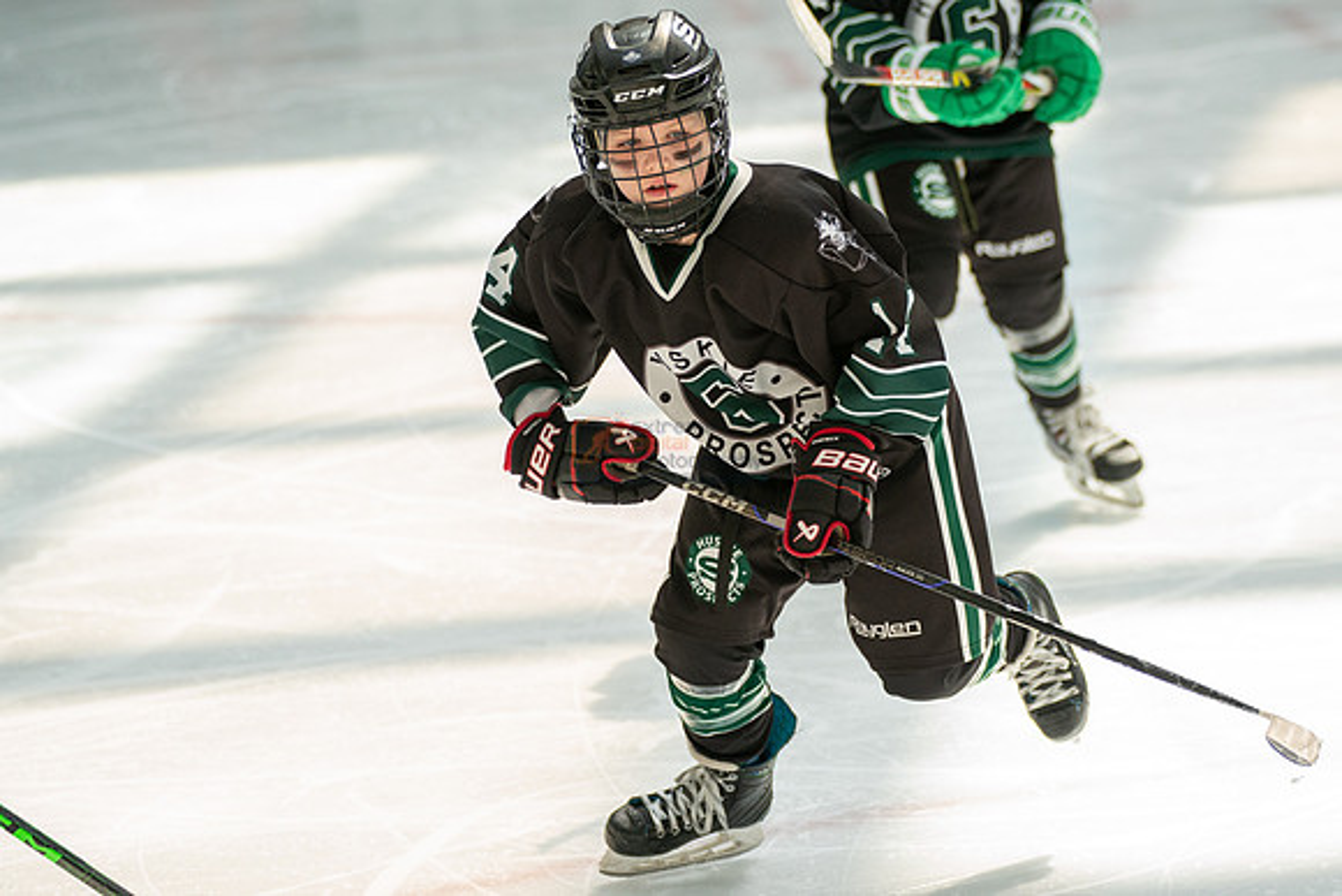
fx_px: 7996
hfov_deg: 9.6
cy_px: 317
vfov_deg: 6.4
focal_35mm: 214
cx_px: 823
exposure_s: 1/2500
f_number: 3.5
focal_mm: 166
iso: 1600
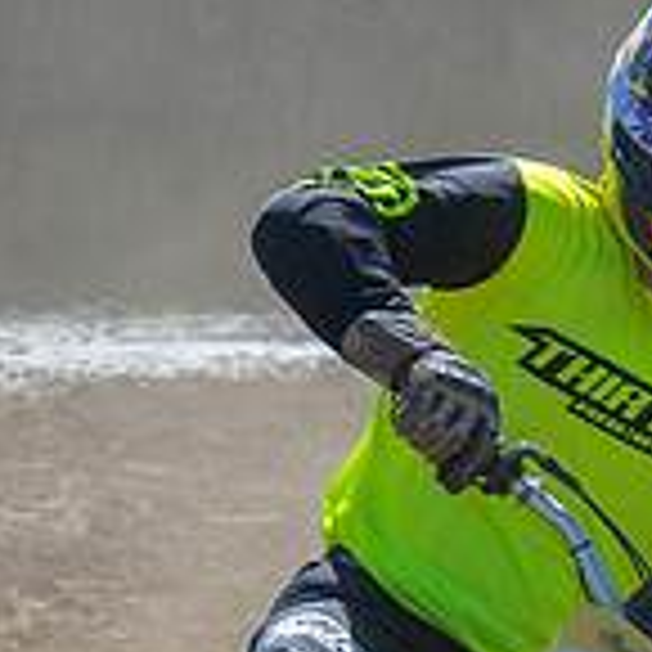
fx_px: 20457
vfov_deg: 1.8
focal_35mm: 960
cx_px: 471
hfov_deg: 1.8
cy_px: 934
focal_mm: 130
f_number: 8
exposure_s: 1/200
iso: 200
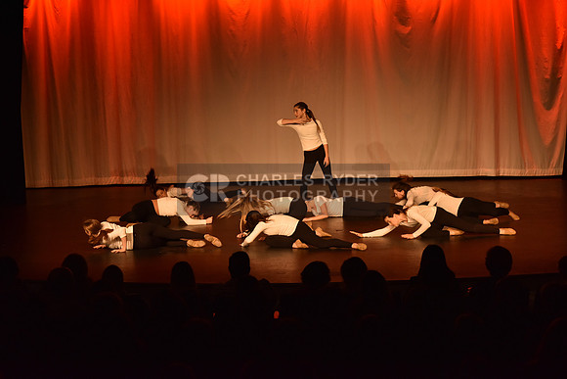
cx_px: 284
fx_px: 1449
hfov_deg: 22.1
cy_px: 190
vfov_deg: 14.9
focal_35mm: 92
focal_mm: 92
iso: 2000
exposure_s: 1/250
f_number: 5
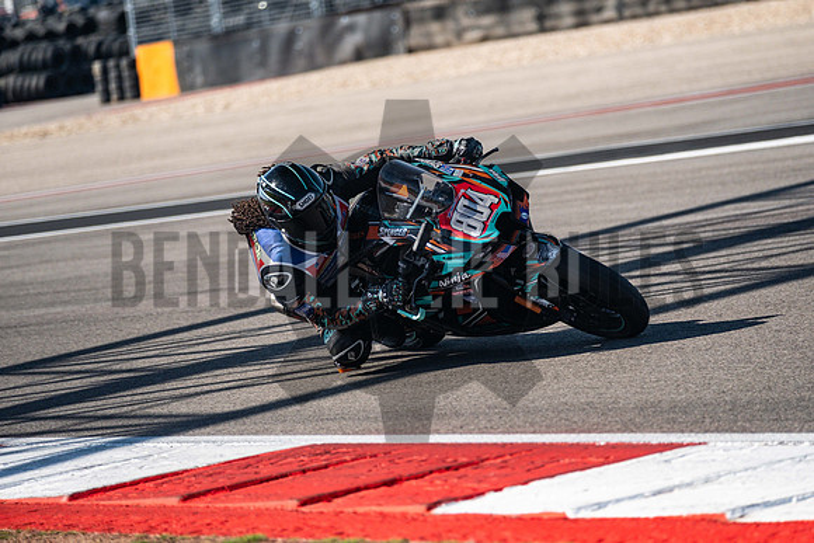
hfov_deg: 9.8
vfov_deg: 6.5
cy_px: 272
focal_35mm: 210
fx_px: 4749
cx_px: 407
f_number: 2.8
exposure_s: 1/2500
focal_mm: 140
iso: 800
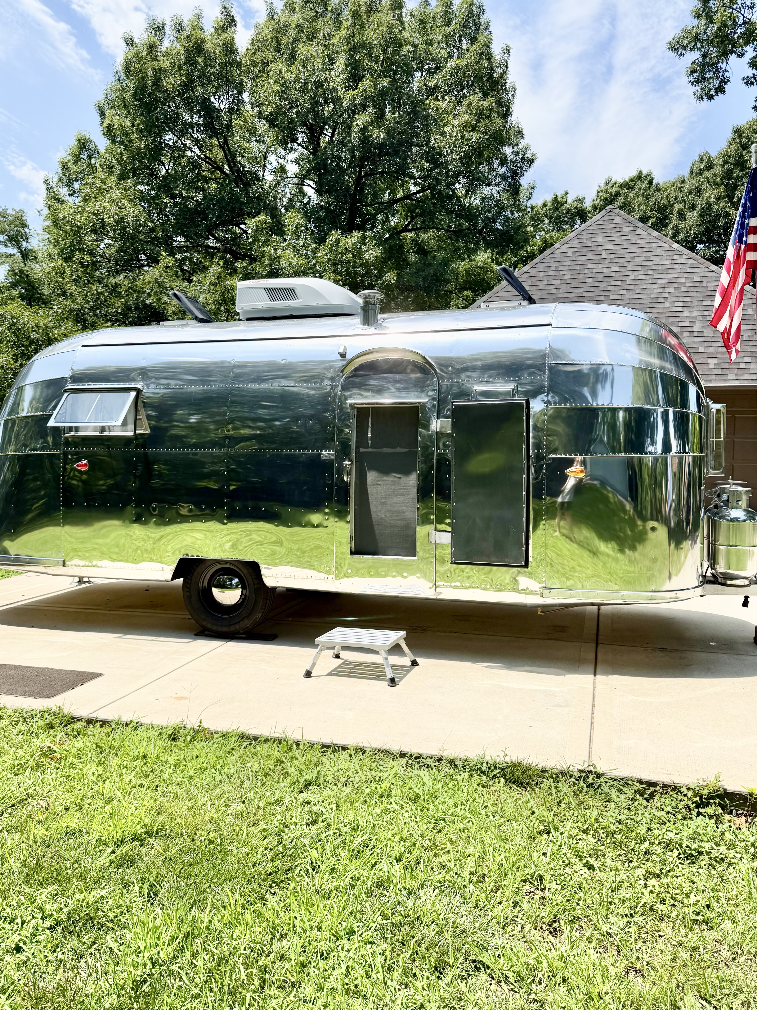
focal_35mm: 26
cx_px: 372
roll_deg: -1.2
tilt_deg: -1.2
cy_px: 482
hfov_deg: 53.1
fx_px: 758
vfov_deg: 67.3
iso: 100
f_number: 1.78
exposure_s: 1/5714
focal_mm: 6.76
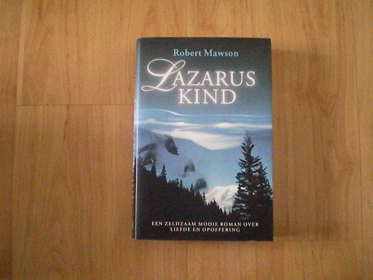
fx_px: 409
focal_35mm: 38
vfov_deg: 37.7
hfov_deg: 49.0
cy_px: 140
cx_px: 186
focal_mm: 6.3
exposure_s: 1/50
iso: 2178
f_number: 3.1
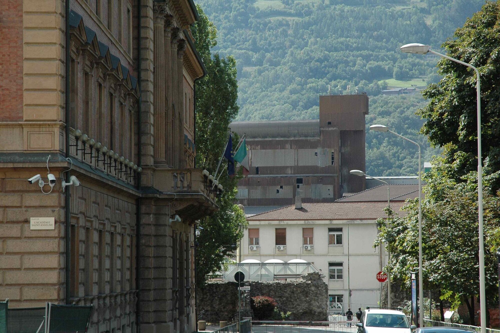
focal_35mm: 105
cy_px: 166
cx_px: 250
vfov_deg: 13.0
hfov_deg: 19.5
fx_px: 1457
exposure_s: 1/500
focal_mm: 70
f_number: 7.1
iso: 400
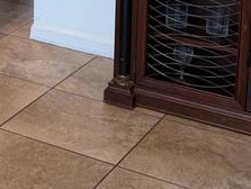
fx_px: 799
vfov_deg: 12.5
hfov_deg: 16.0
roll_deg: +2.0
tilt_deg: -7.8
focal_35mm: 110
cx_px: -151
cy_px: -129
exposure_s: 1/120
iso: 80
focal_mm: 6.76
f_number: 1.78
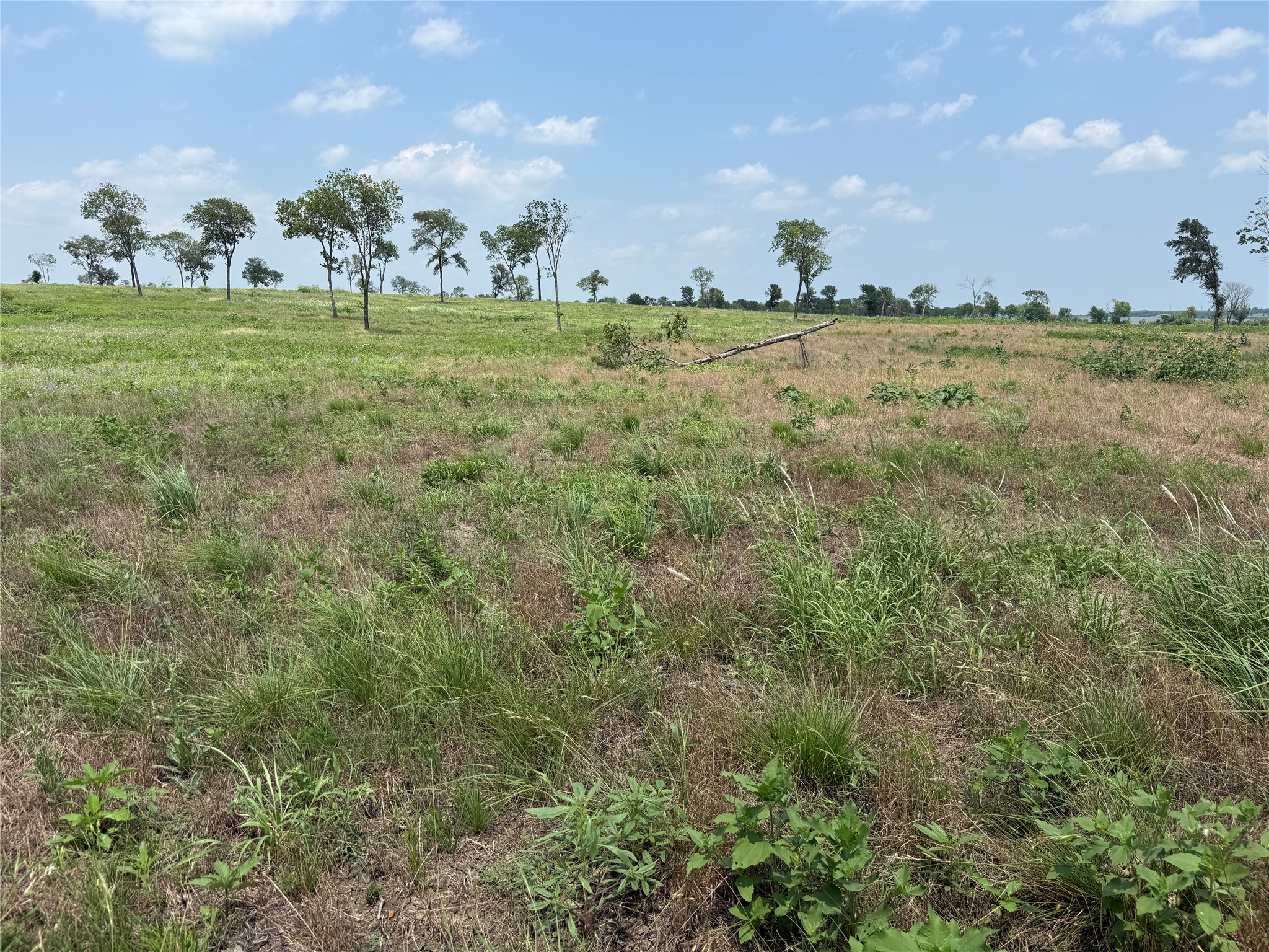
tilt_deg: -9.0
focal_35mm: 24
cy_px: 476
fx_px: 880
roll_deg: -0.4
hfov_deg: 71.6
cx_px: 634
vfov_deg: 56.8
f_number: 1.78
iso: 80
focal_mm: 6.76
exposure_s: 1/5319
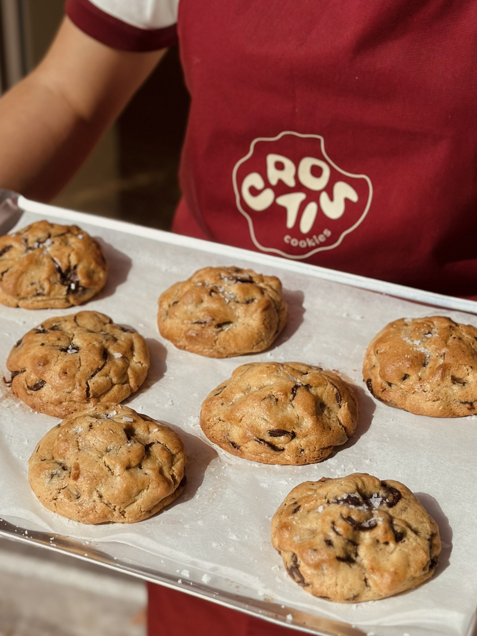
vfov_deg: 39.7
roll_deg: -1.7
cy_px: 318
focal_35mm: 48
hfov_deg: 30.3
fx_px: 882
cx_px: 238
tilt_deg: -34.8
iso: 100
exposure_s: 1/12048
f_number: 1.78
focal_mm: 6.86
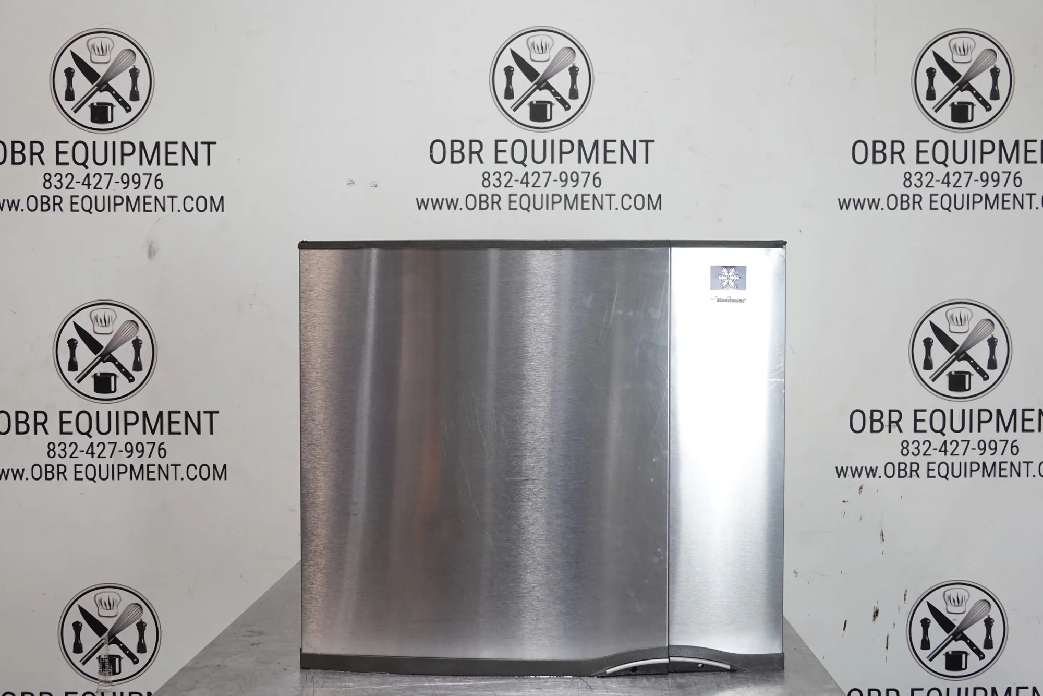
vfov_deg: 38.9
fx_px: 985
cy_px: 348
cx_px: 522
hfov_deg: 55.8
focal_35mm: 34
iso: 500
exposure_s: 1/40
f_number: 3.5
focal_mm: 12.51
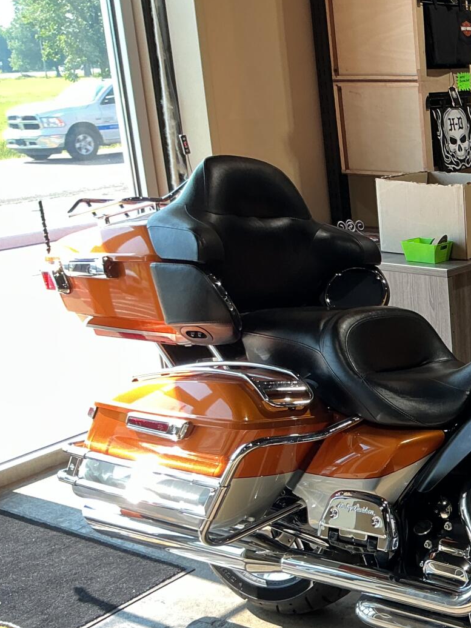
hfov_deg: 23.4
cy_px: 370
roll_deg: +1.2
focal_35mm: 56
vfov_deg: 34.3
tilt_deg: -16.3
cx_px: 598
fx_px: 1016
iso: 40
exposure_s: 1/100
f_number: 1.8
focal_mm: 3
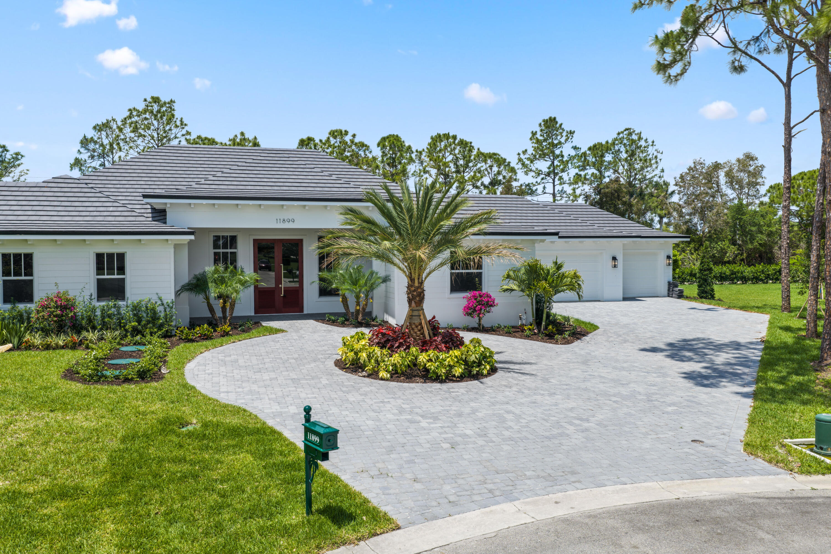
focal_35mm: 28
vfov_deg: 46.4
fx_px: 646
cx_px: 416
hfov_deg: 65.5
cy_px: 277
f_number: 5
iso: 100
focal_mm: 14.45
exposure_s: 1/160
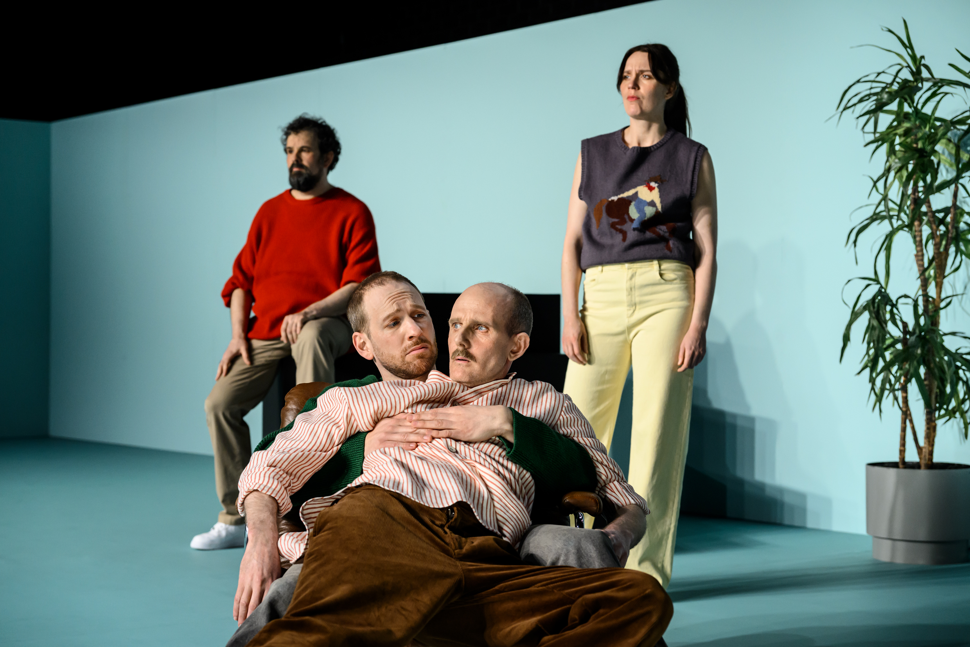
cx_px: 485
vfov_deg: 23.0
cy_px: 324
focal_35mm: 59
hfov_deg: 33.9
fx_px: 1589
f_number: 4
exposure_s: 1/400
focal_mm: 59
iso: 2000
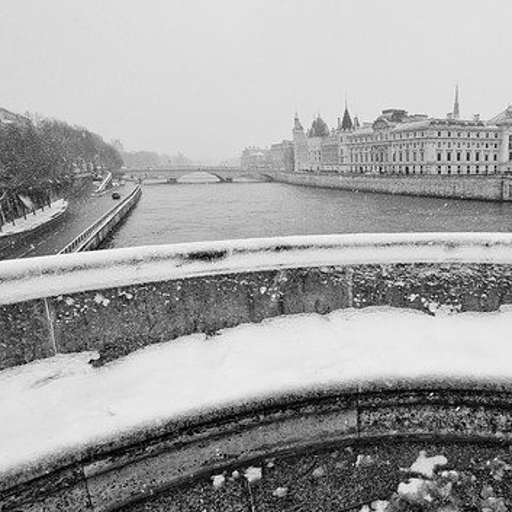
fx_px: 770
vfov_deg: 36.8
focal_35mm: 46
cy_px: 263
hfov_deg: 35.6
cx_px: 409
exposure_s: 1/125
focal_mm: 22
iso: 200
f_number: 11
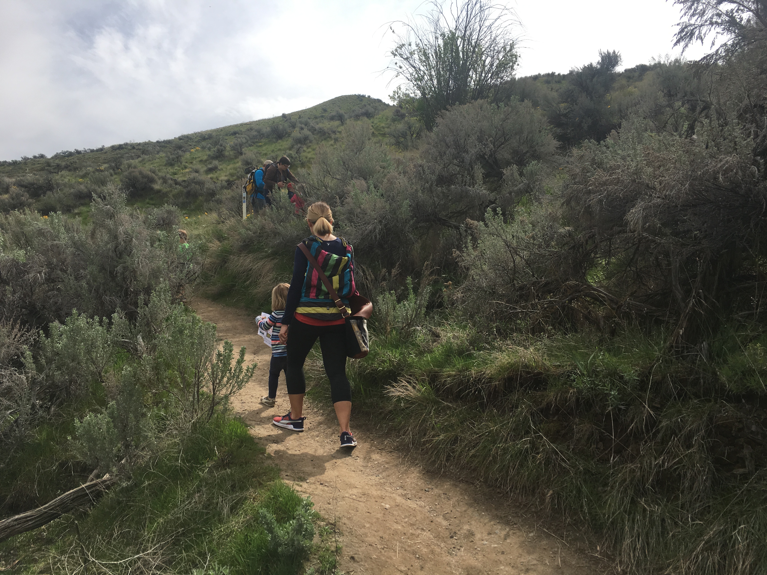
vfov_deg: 48.2
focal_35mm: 29
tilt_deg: +0.7
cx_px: 384
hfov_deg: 61.7
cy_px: 288
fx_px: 643
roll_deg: -2.4
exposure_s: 1/1876
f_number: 2.2
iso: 25
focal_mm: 4.15
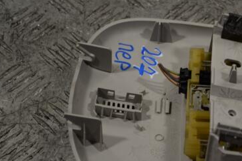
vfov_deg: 10.2
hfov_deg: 15.1
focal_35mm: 135
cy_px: 87
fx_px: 907
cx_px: 178
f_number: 5.6
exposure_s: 1/50
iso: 100
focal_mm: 55
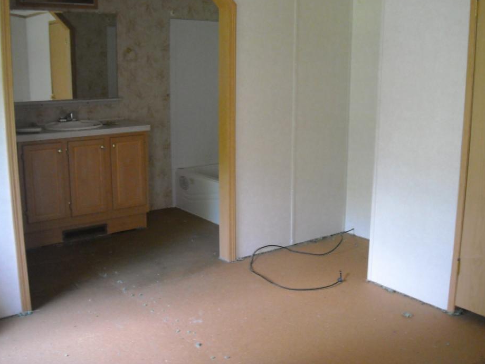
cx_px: 247
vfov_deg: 36.8
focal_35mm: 39
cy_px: 162
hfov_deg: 47.8
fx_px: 547
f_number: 2.8
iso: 400
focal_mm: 5.7
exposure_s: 1/42
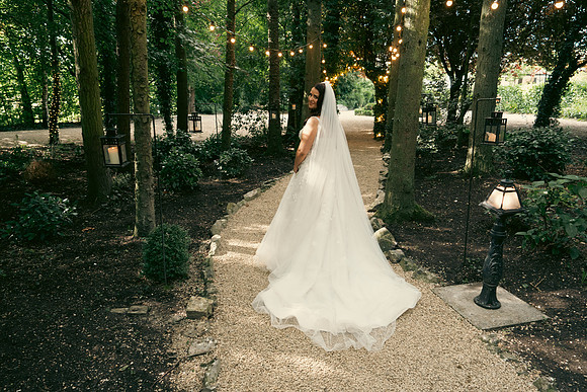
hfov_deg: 73.7
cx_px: 294
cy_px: 196
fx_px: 391
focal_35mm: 24
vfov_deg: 53.2
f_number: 3.5
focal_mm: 24
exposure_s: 1/200
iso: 500
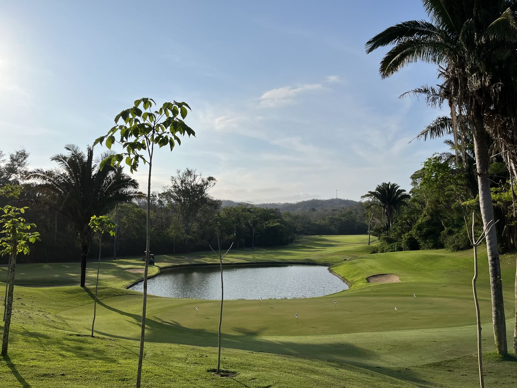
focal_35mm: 26
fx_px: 388
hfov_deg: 67.3
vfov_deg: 53.1
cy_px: 194
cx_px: 258
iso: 50
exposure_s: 1/9901
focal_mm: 5.1
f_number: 1.6
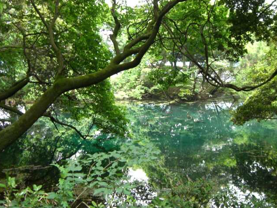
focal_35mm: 48
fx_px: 384
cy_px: 102
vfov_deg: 30.3
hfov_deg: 39.5
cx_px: 166
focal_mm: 6.2
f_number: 2.7
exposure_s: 1/40
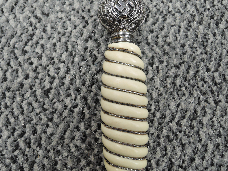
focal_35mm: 29
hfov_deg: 61.3
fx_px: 191
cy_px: 73
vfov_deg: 48.1
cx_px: 96
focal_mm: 5.1
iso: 100
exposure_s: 1/30
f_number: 2.8
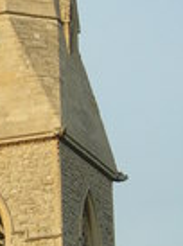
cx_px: -113
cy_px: 215
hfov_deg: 6.1
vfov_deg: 8.3
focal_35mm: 239
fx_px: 1693
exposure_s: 1/318
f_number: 3.2
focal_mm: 10.6
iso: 50
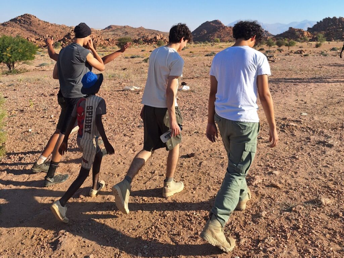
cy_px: 129
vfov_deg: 58.9
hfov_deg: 73.9
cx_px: 172
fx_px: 229
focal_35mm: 23
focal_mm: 5.54
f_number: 1.8
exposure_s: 1/1984
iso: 40
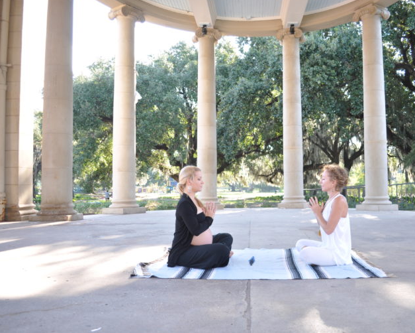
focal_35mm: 31
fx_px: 381
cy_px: 165
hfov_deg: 56.6
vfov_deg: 47.1
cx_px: 253
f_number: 3.5
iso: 200
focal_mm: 18
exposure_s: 1/100
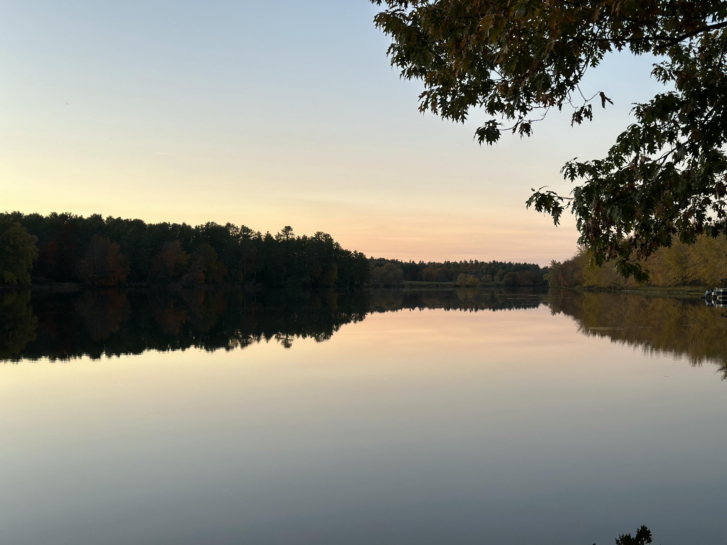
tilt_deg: -0.3
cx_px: 364
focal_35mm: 48
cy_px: 272
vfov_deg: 30.3
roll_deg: -0.4
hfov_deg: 39.7
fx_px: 1008
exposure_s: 1/121
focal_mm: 6.86
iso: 100
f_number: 1.78
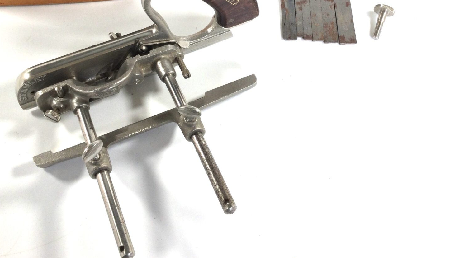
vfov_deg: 26.5
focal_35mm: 44
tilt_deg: -59.7
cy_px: 42
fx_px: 535
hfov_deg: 46.4
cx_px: 222
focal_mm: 3.3
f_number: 2.4
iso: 32
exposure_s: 1/100
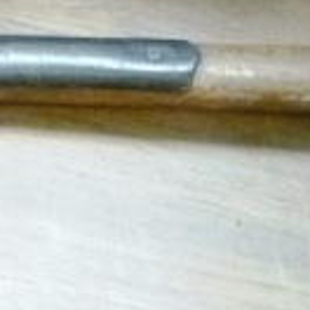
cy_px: -26
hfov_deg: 19.7
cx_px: -38
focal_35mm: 84
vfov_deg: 19.8
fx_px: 851
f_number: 2.8
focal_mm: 5
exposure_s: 1/15
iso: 800
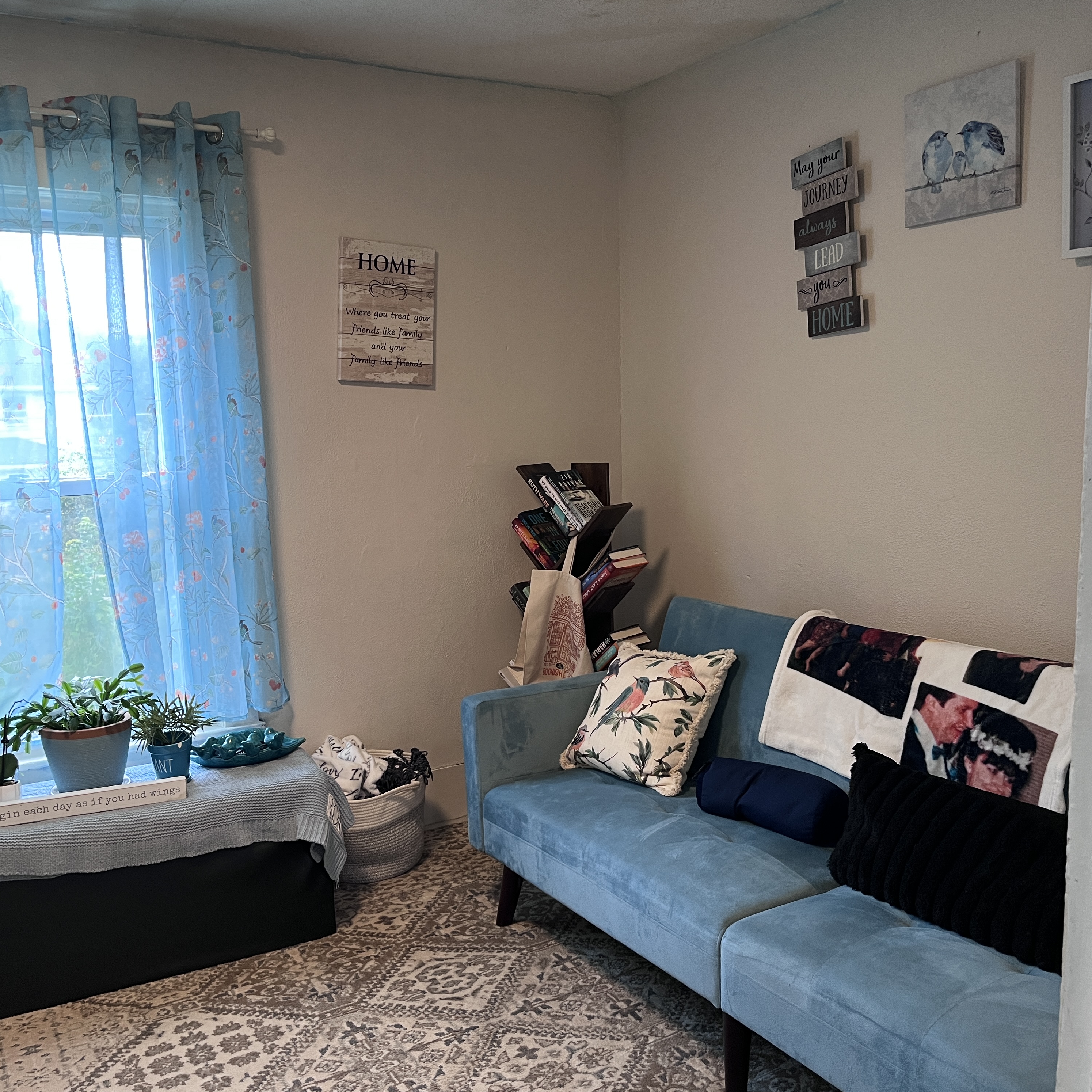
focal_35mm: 31
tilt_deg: -7.2
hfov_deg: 52.5
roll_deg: +2.0
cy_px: 550
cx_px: 525
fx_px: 1106
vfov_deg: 52.5
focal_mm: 5.1
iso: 100
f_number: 1.6
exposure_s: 1/60
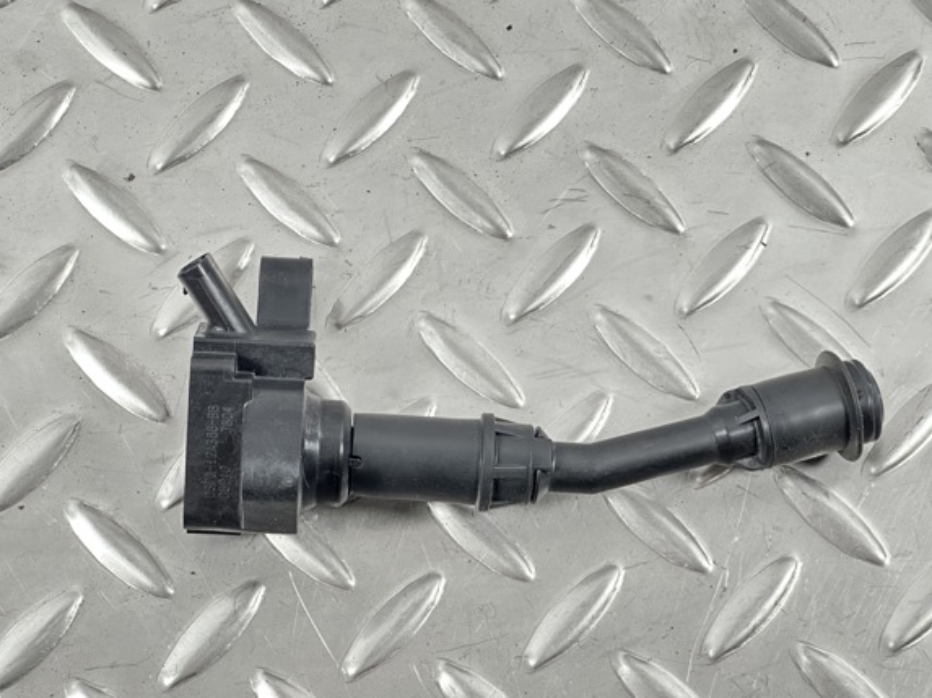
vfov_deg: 17.1
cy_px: 383
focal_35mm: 86
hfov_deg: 22.8
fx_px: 2314
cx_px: 486
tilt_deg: -73.4
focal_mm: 9
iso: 500
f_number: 2.8
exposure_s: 1/34
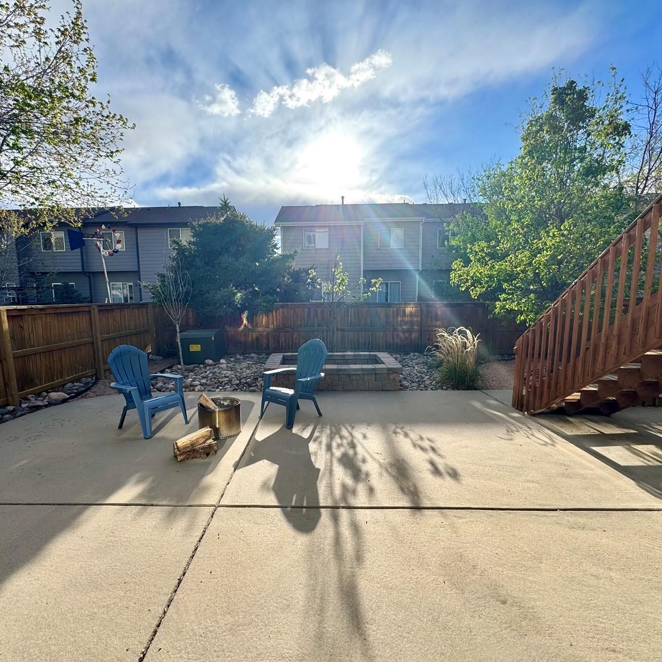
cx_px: 310
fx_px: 368
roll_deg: +0.5
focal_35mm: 17
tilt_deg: -7.1
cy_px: 333
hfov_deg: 83.9
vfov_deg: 84.0
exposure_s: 1/1048
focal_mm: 2.22
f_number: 2.2
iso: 50
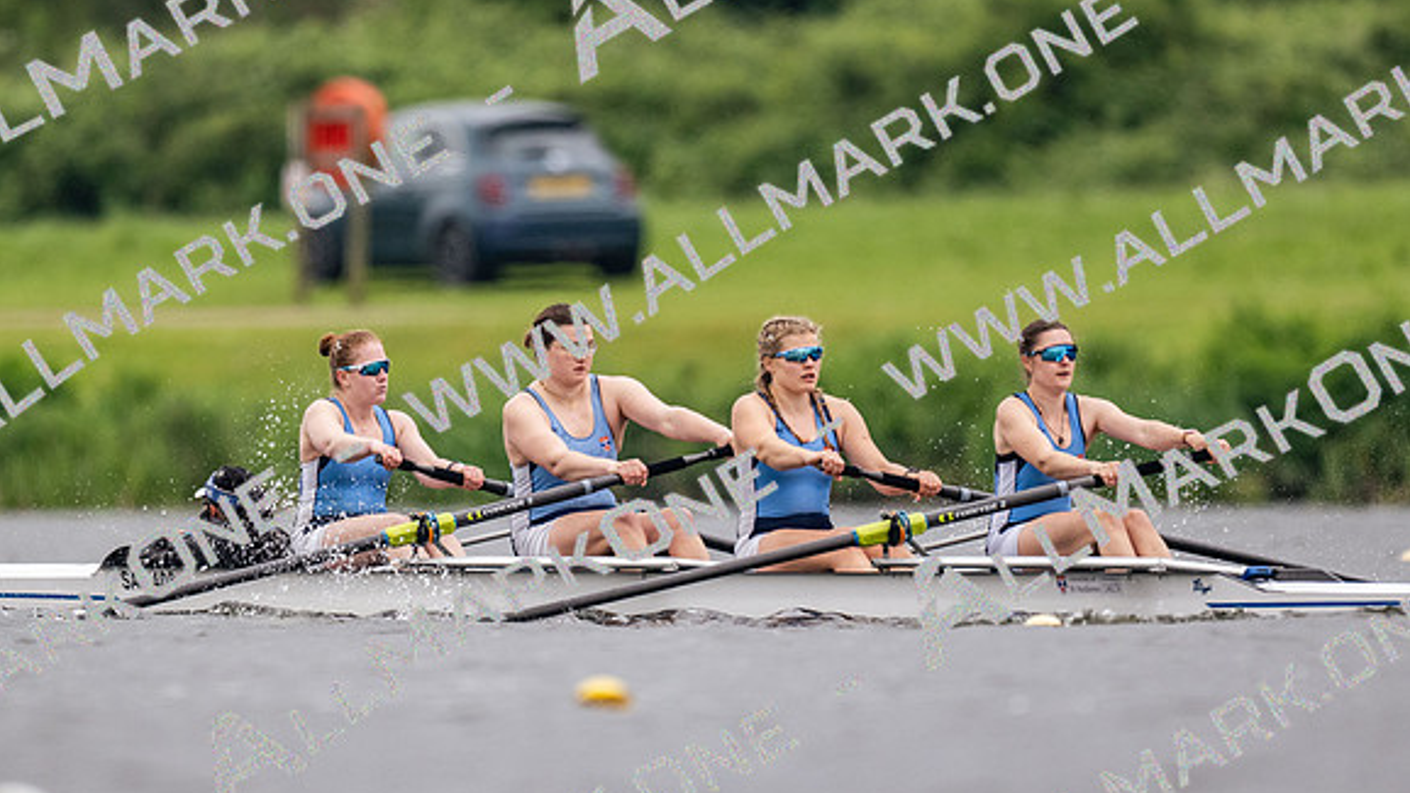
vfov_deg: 1.3
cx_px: 705
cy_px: 440
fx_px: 35403
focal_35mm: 947
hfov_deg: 2.3
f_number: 4
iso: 800
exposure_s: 1/2000
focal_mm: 600
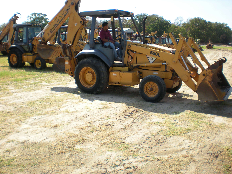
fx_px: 255
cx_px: 116
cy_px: 87
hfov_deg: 49.0
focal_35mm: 38
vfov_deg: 37.7
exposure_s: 1/244
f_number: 4.6
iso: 64
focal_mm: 6.3
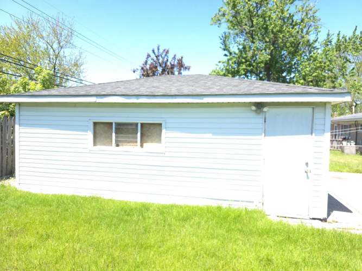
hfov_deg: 73.9
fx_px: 240
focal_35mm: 23
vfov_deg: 58.9
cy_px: 136
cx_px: 181
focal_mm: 6.3
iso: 800
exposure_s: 1/8000
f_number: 1.7
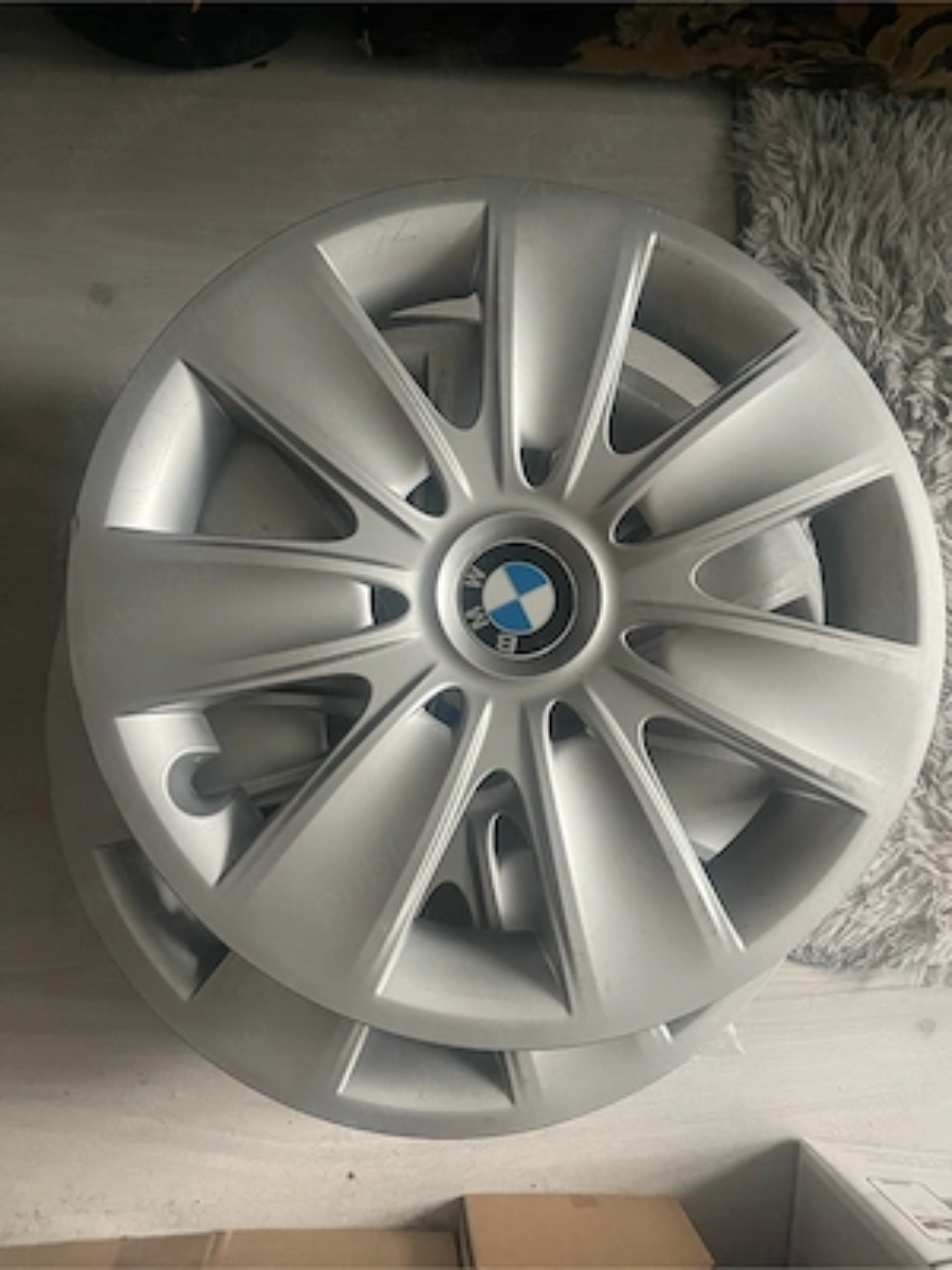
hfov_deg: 54.9
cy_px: 635
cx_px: 476
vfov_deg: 69.4
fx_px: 917
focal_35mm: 25
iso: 500
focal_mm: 5.1
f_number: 1.6
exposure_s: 1/60
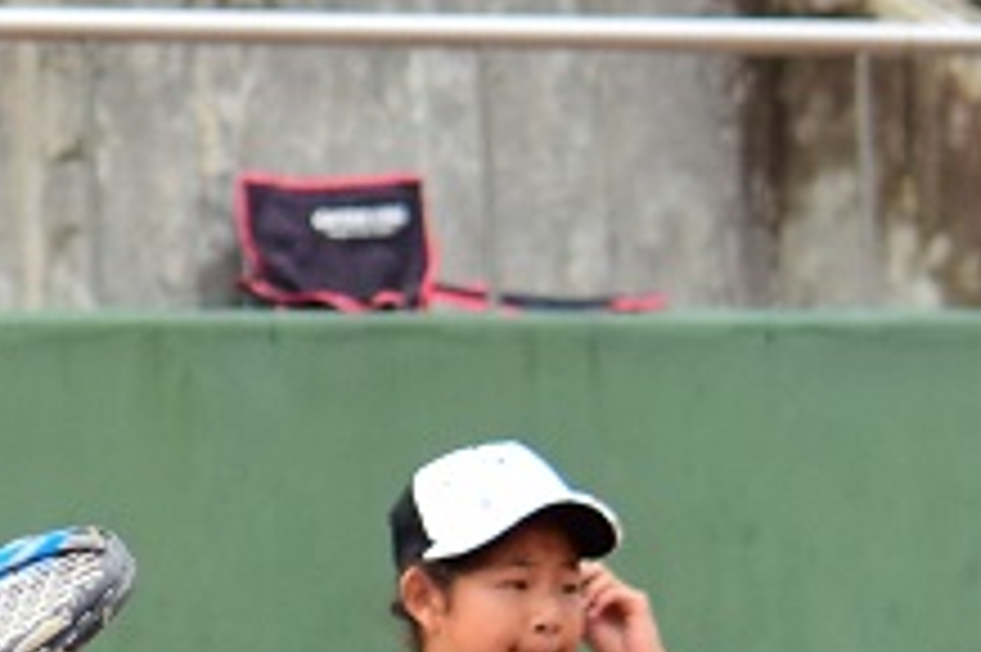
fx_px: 12179
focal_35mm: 447
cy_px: 1241
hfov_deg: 4.6
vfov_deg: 3.1
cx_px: -387
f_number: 4.5
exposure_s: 1/1250
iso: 400
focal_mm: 65
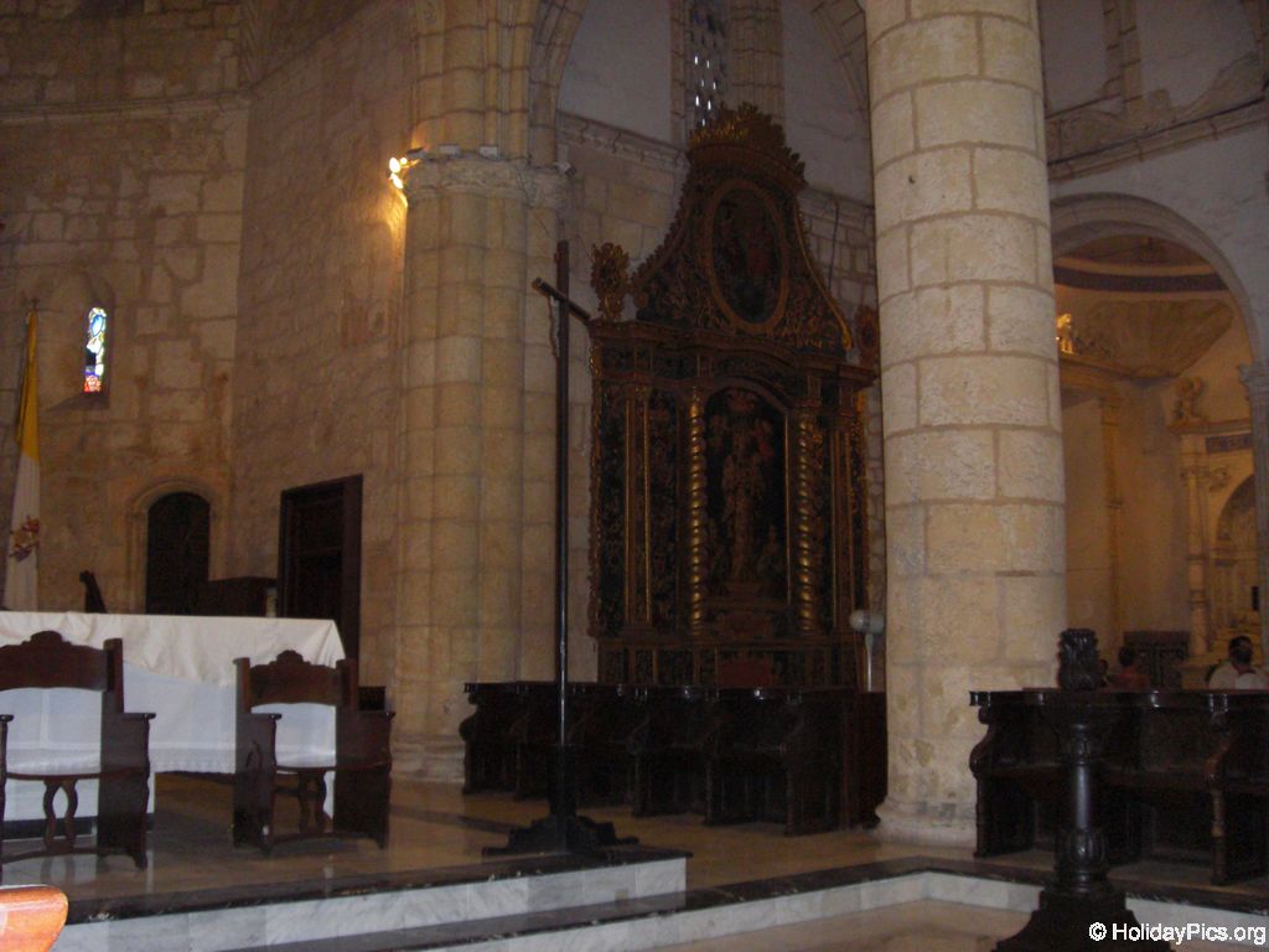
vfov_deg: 37.7
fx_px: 1393
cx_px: 634
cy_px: 476
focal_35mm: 38
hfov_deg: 49.0
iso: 200
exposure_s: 1/60
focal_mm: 6.2
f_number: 2.7
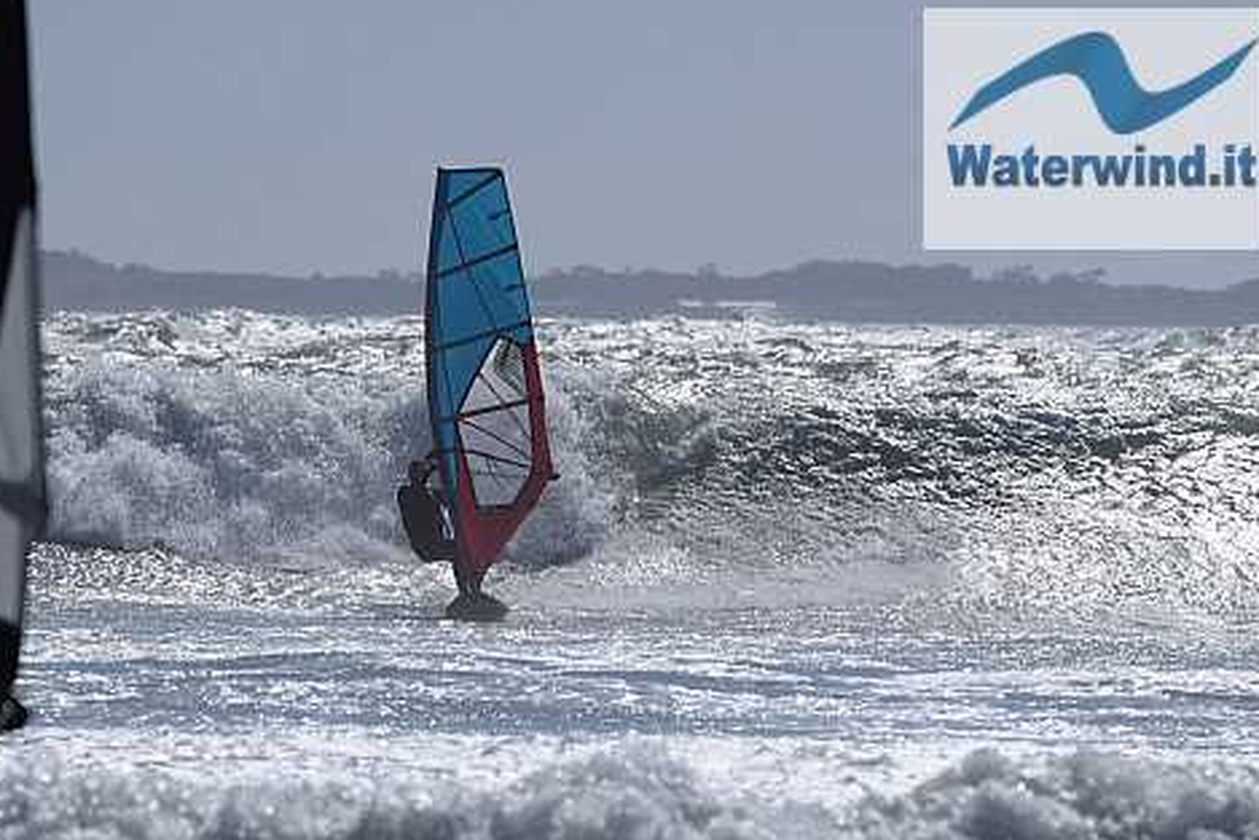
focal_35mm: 491
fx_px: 17176
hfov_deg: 4.2
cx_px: 647
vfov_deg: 2.8
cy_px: 400
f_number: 8
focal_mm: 300
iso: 200
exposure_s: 1/1000
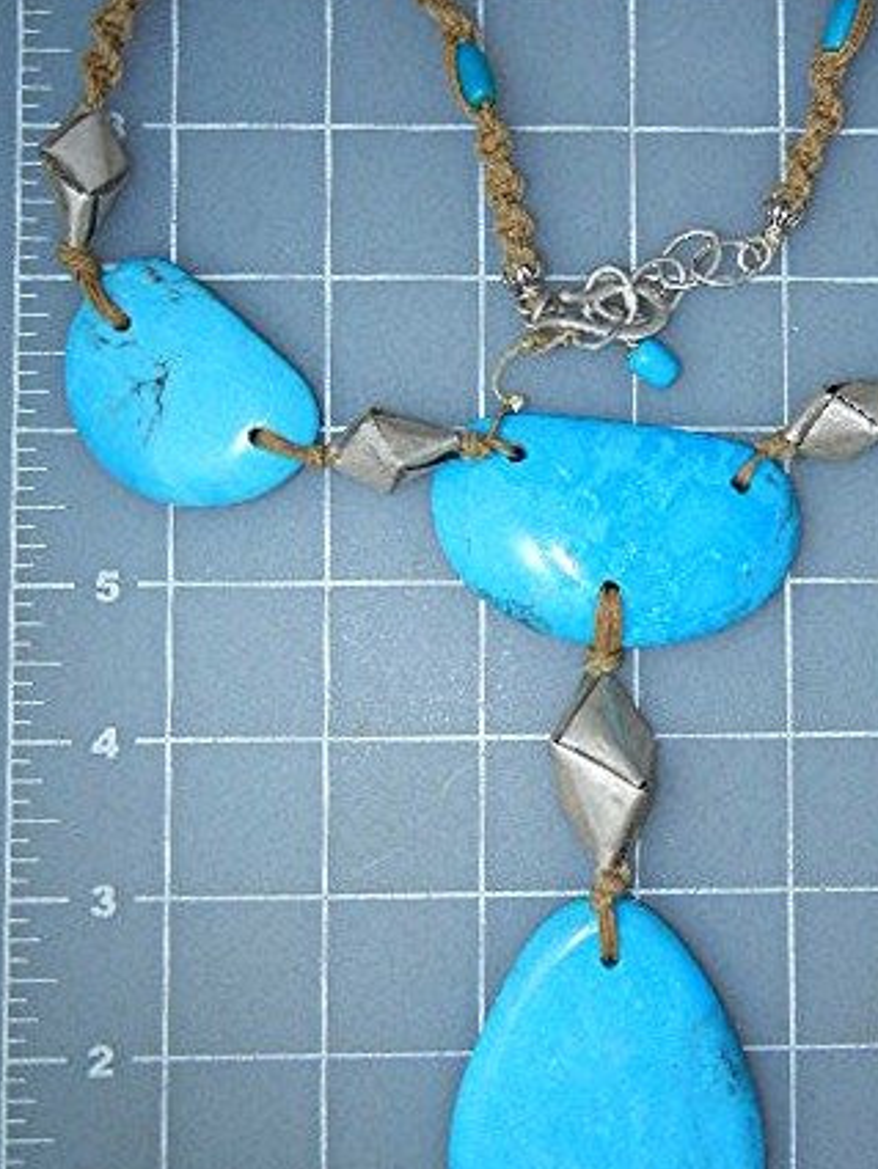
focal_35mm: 44
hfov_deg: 32.5
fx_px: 1487
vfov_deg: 42.9
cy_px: 542
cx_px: 622
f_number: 3.5
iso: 200
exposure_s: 1/30
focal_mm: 5.4
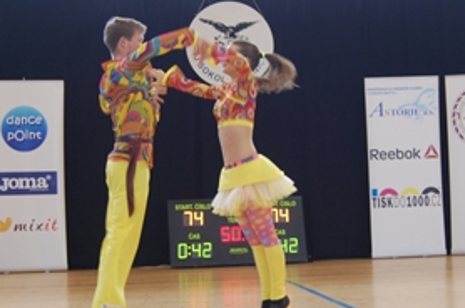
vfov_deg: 16.8
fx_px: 1044
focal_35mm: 81
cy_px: 172
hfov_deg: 25.1
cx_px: 251
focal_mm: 30
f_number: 4.2
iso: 400
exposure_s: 1/40
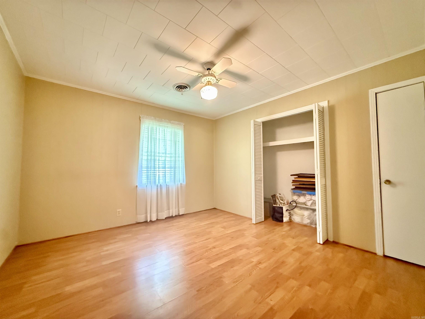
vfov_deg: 85.7
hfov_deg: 102.1
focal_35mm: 14
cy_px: 160
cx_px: 212
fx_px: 172
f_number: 2.2
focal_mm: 2.22
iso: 2000
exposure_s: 1/30
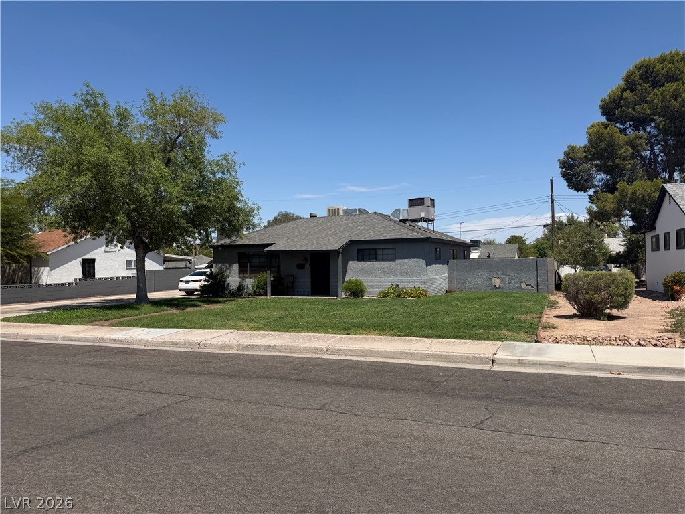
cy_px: 257
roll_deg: +1.6
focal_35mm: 24
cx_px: 342
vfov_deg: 56.8
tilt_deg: -1.0
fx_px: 475
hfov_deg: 71.6
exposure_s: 1/6711
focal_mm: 6.76
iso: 80
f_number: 1.78
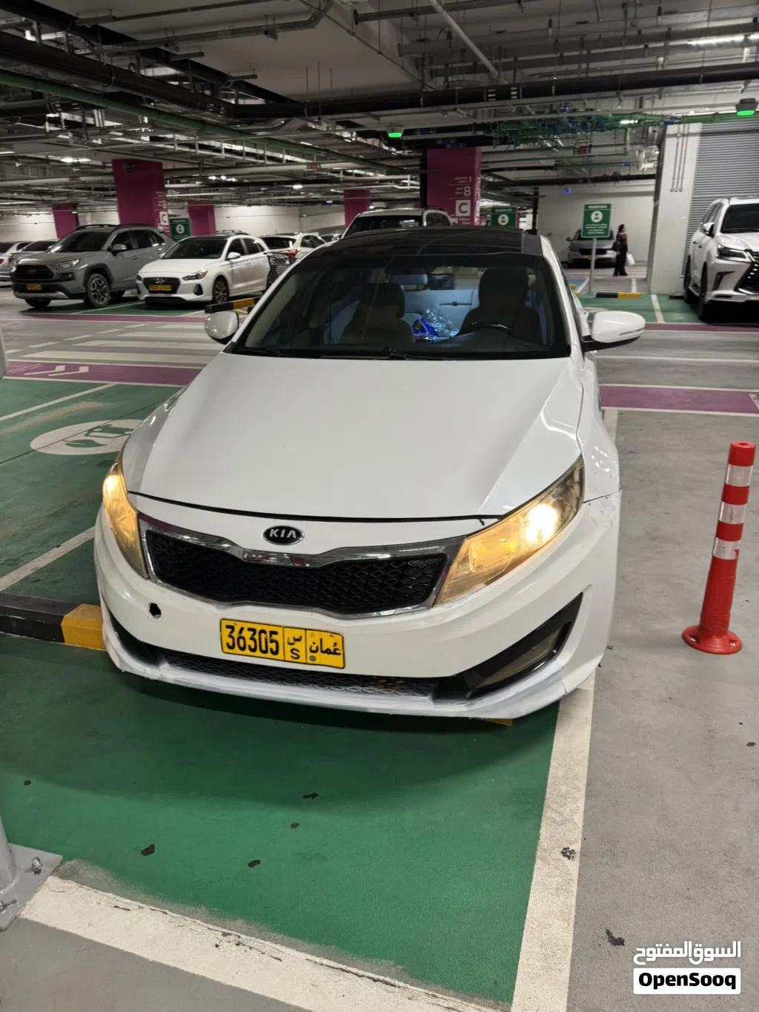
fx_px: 702
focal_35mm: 24
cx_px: 380
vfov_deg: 71.6
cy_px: 506
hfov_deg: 56.8
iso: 160
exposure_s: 1/50
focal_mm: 6.76
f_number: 1.78
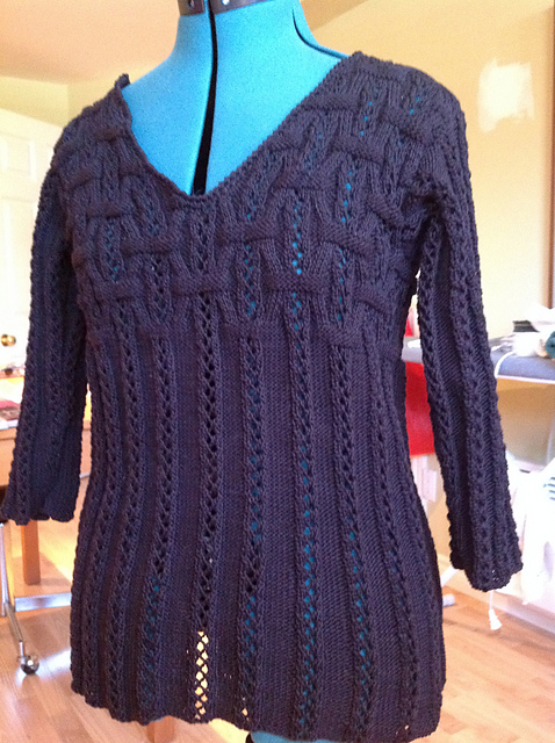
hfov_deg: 40.6
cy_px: 372
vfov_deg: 52.7
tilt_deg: -6.0
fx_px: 750
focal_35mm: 35
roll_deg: +1.1
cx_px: 278
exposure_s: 1/15
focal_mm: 4.28
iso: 640
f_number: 2.4
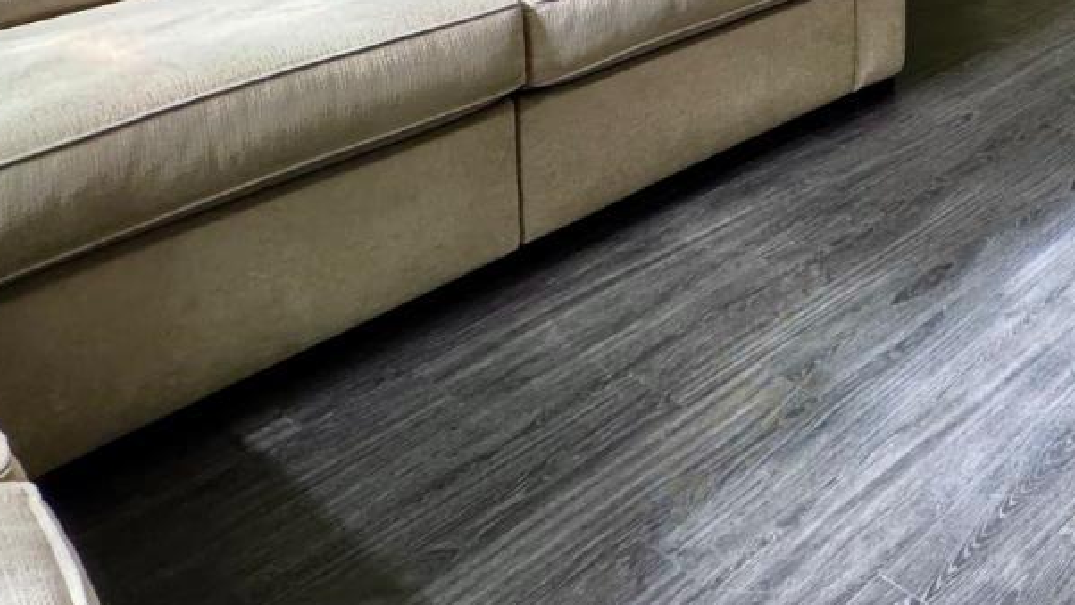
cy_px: -349
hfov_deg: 41.4
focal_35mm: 38
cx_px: 1198
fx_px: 1083
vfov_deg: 23.5
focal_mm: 2.22
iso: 320
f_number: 2.2
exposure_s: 1/60
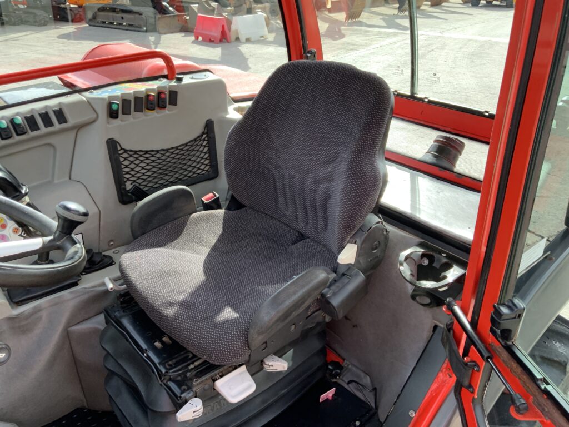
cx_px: 284
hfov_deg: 61.7
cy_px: 214
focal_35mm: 29
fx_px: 477
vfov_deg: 48.2
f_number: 1.8
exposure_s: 1/184
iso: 16
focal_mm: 3
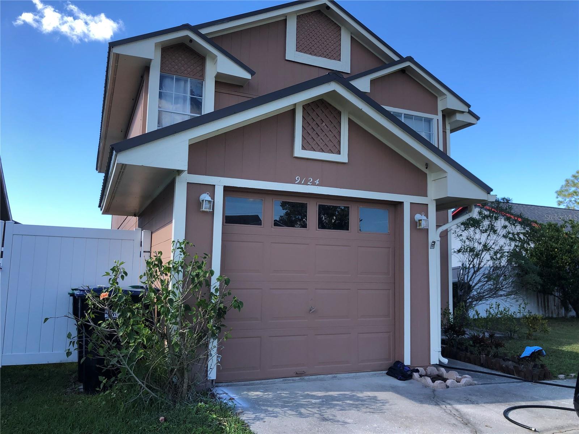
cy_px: 217
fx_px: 468
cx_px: 290
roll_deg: -2.7
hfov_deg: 63.4
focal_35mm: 28
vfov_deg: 49.7
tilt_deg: +9.7
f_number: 1.8
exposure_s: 1/657
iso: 20
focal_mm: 4
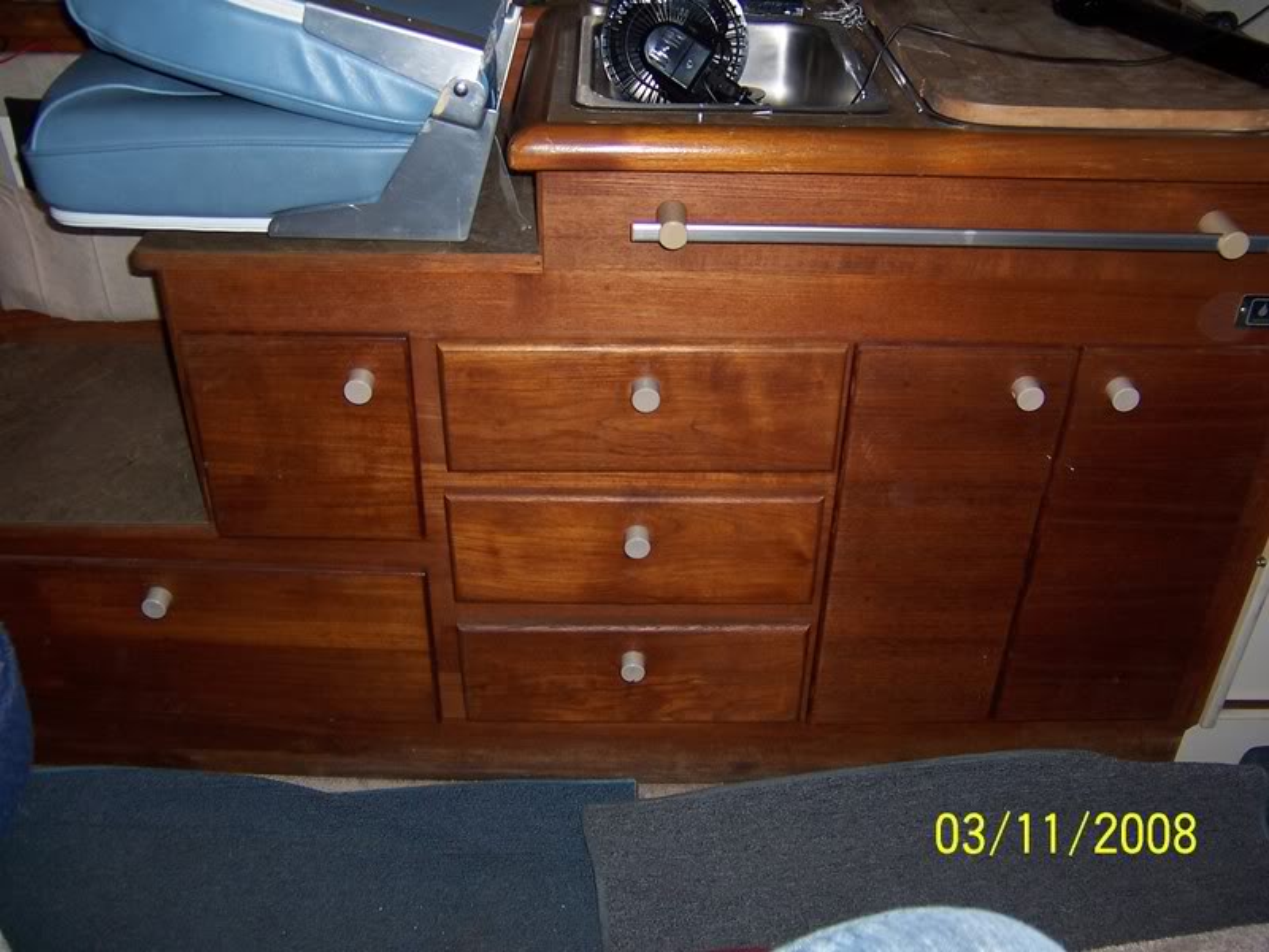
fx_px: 1210
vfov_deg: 42.9
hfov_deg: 55.4
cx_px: 634
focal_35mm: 33
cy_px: 476
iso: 80
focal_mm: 5.5
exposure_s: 1/60
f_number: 2.8
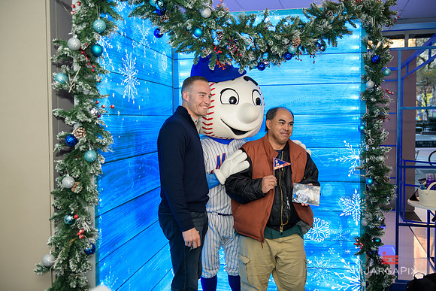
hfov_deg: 50.7
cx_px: 218
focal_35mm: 38
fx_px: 460
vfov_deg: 35.1
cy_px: 146
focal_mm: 38
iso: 400
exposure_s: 1/125
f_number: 3.2
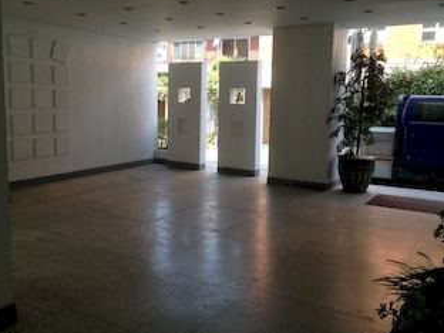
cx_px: 196
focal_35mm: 37
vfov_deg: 38.6
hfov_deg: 50.0
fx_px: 475
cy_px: 154
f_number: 2.4
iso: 50
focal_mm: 4.12
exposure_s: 1/156
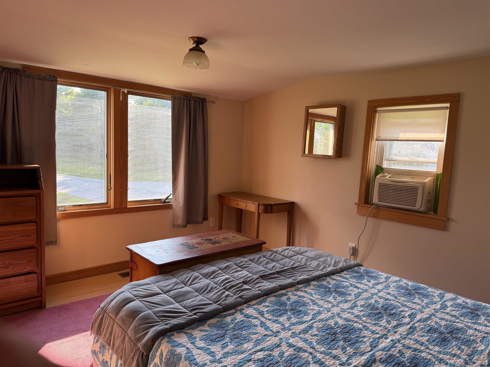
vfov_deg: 56.8
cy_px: 184
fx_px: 340
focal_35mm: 24
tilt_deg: -7.0
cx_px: 245
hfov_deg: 71.6
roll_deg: -2.7
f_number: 1.78
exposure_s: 1/193
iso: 100
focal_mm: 6.76
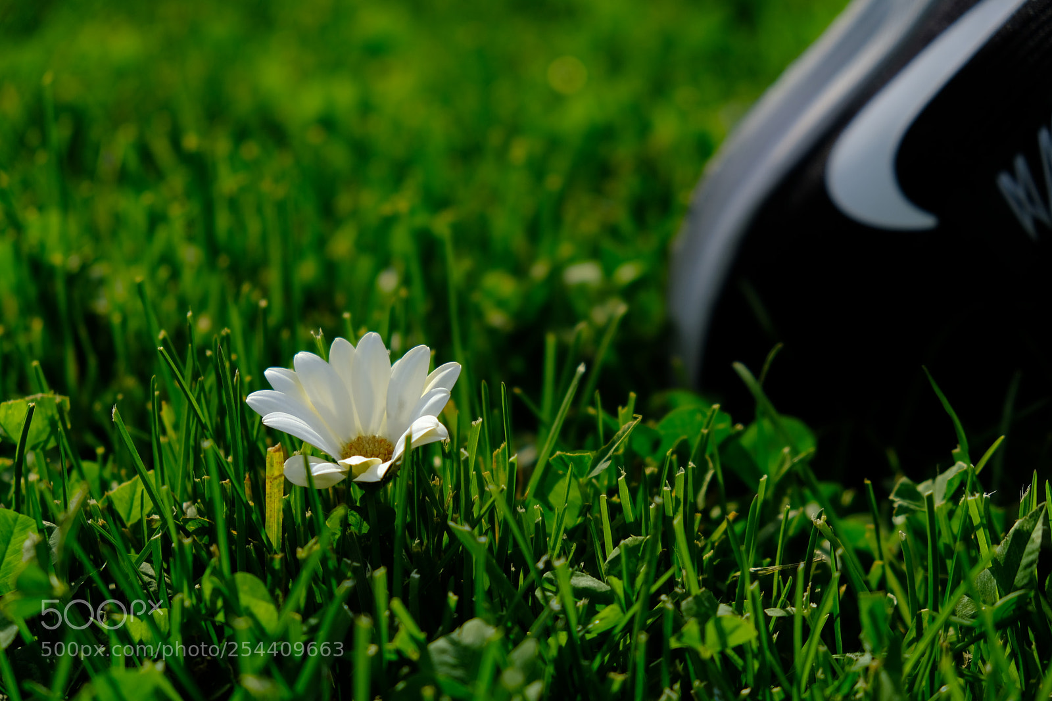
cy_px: 350
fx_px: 2425
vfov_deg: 16.4
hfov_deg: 24.5
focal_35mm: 83
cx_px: 526
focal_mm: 55
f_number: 4
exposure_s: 1/2000
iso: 200
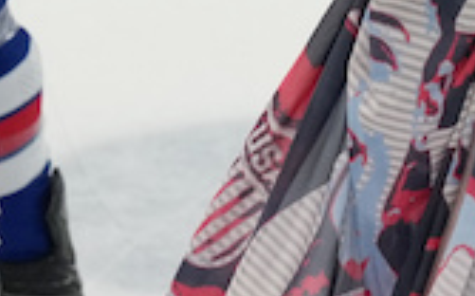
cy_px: -100
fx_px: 37930
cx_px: 1635
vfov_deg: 0.4
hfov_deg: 0.7
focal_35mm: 2933
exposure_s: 1/1600
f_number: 3.5
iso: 1600
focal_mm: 400
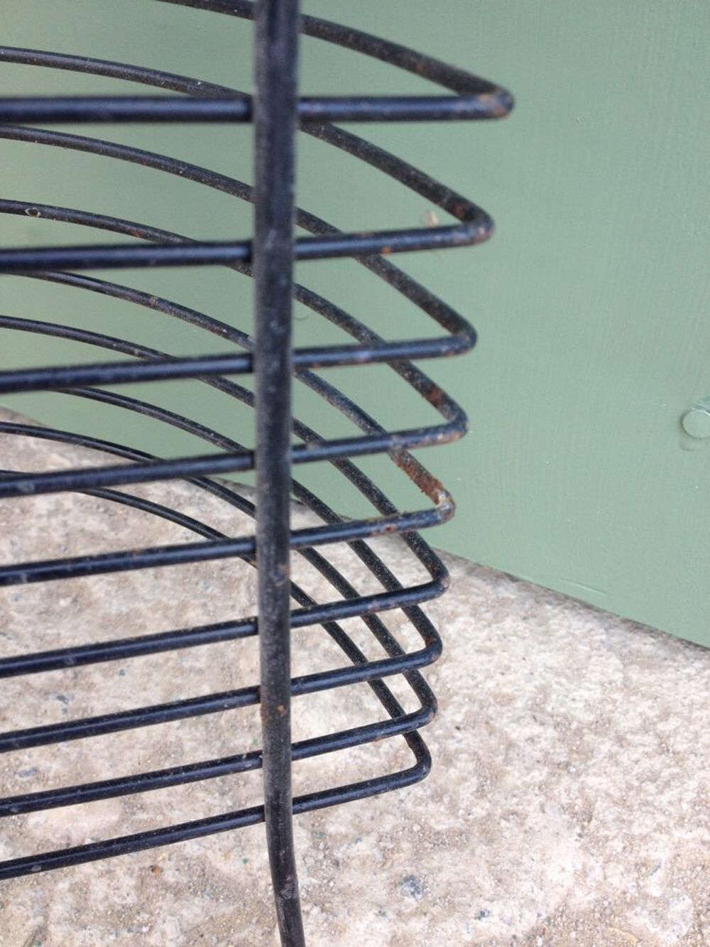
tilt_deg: -39.9
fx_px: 957
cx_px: 355
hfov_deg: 40.7
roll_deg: -2.5
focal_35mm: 35
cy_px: 474
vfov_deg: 52.6
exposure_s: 1/120
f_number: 2.4
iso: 64
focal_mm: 4.28
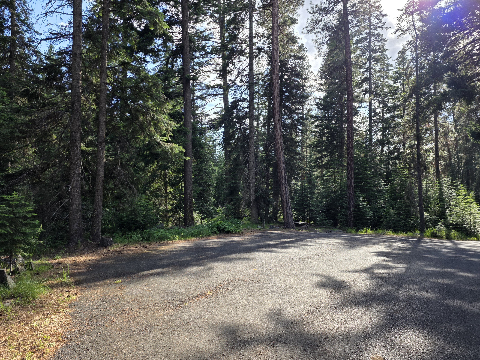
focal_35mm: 23
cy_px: 180
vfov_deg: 58.9
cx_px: 240
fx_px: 319
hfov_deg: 73.9
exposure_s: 1/1307
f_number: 1.7
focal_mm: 6.25
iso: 80
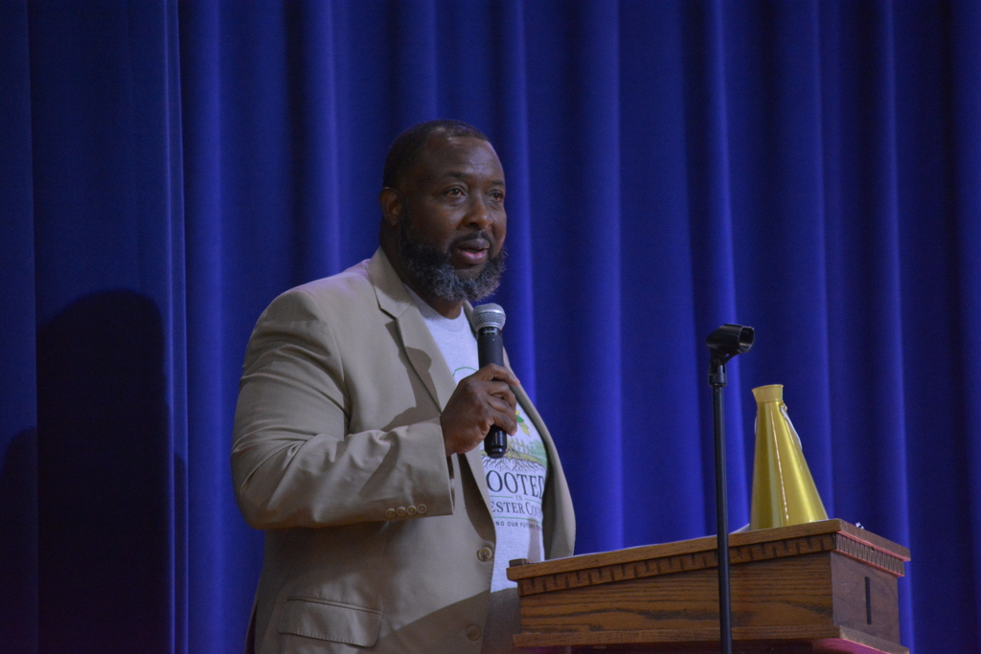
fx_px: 4292
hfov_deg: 13.0
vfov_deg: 8.7
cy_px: 327
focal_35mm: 158
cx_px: 490
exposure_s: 1/100
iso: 2500
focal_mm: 105
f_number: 5.6
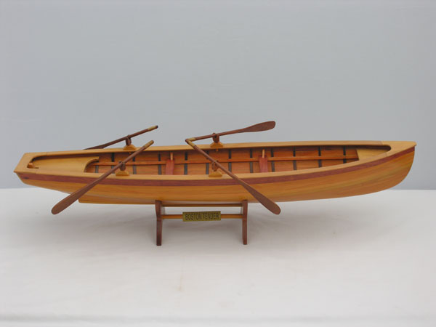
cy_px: 164
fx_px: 932
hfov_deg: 26.3
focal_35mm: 74
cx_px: 218
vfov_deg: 19.9
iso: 50
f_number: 7.1
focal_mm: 18.8
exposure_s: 1/153
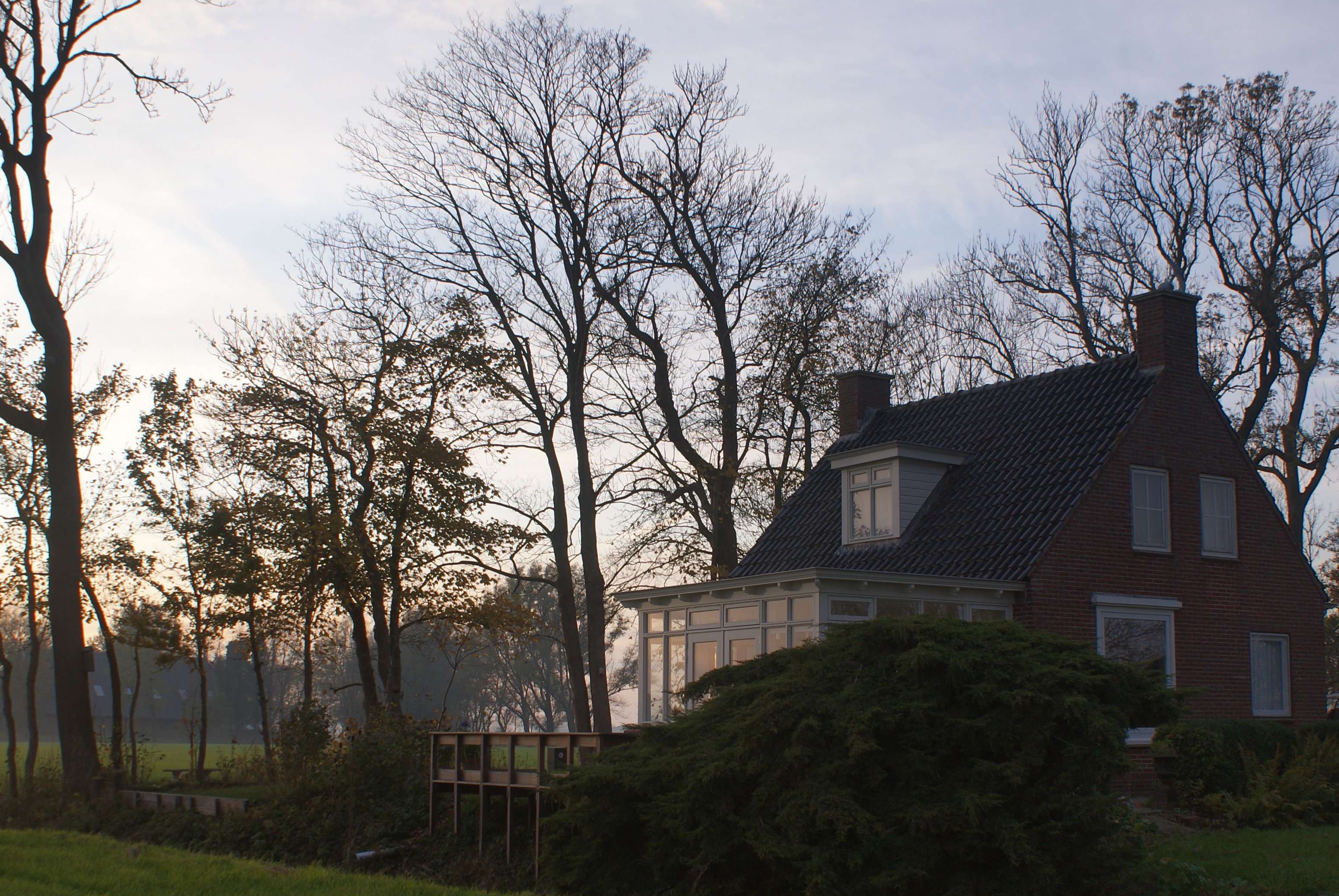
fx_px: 1676
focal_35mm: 45
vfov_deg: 29.9
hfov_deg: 43.5
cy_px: 541
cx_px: 730
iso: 100
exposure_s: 1/60
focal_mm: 24
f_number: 7.1
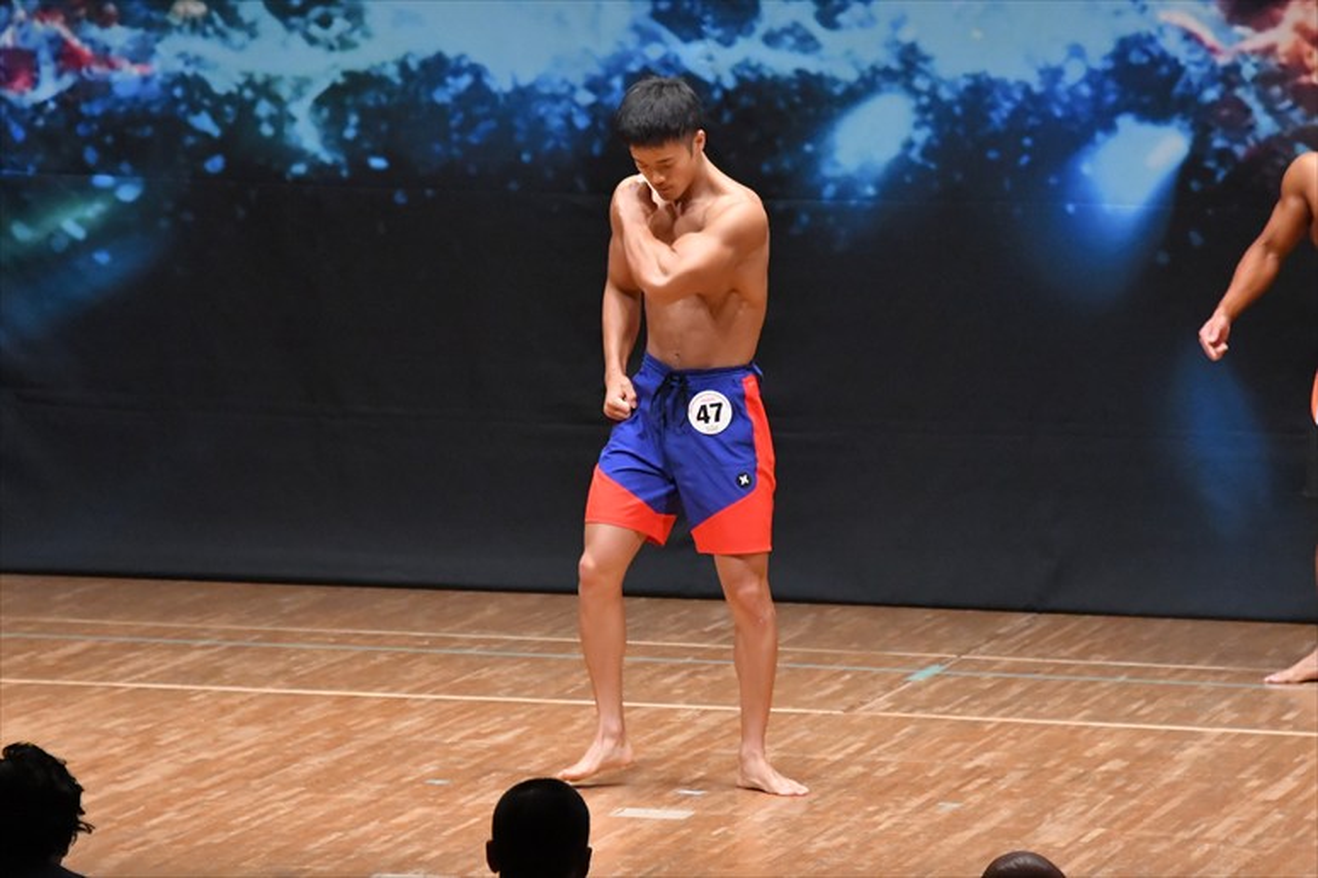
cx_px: 659
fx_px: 10429
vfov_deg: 4.8
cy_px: 439
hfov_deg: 7.2
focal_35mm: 285
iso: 8000
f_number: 5.6
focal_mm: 190
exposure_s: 1/400
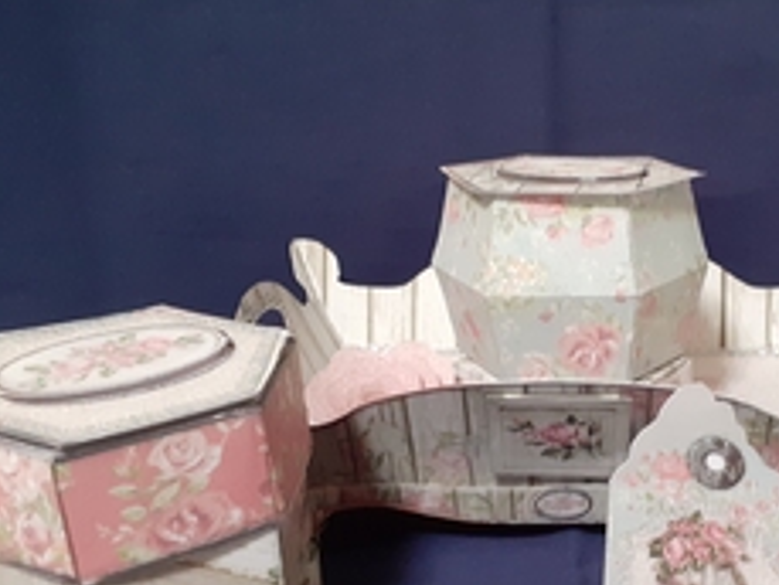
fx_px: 1193
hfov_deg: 35.5
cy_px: 345
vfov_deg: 27.5
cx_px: 571
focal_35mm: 53
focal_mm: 3.6
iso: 400
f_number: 1.9
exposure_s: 1/25
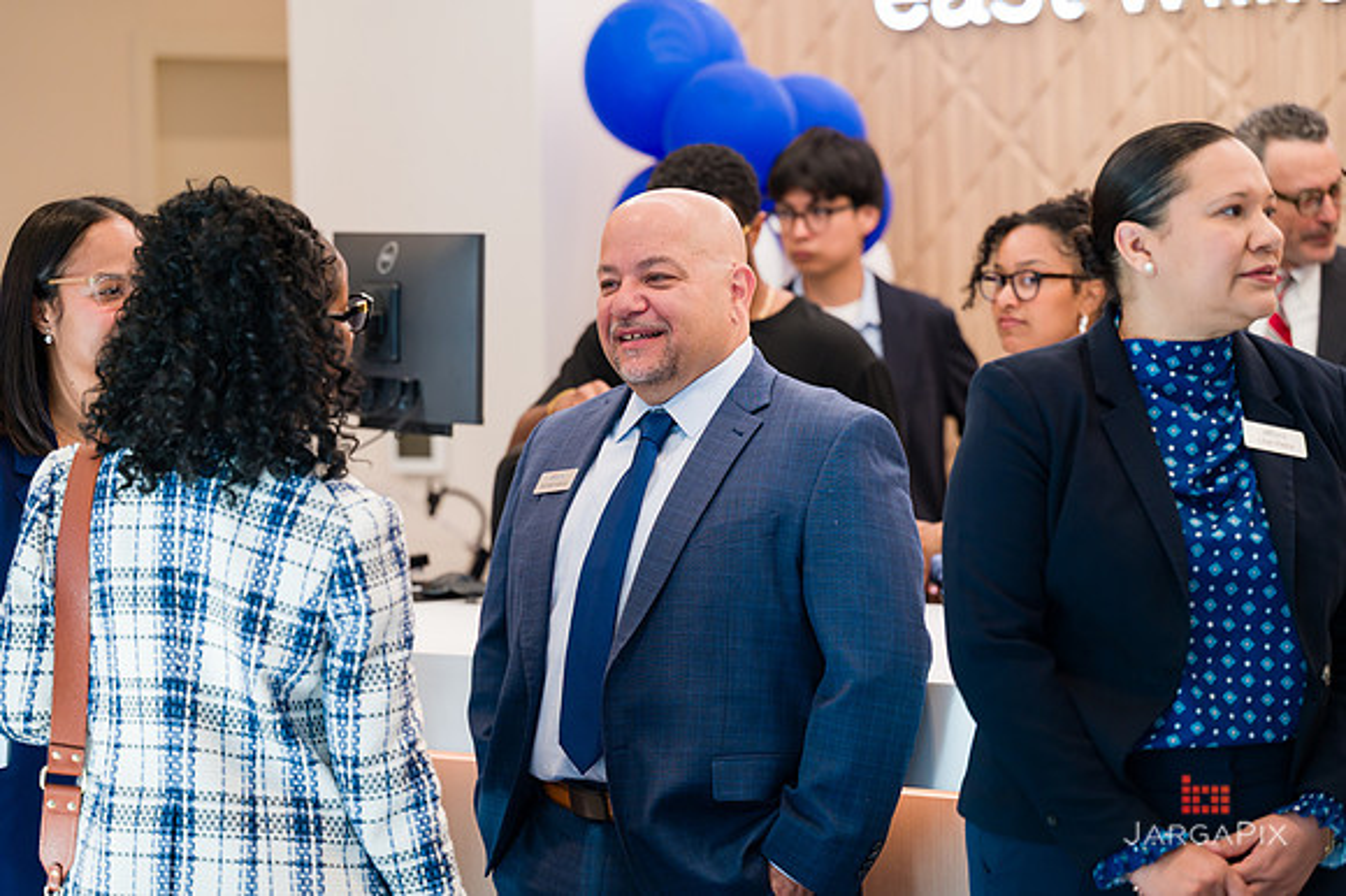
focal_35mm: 113
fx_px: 4241
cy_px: 448
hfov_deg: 18.0
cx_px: 673
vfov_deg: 12.1
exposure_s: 1/200
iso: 400
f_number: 3.2
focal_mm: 110
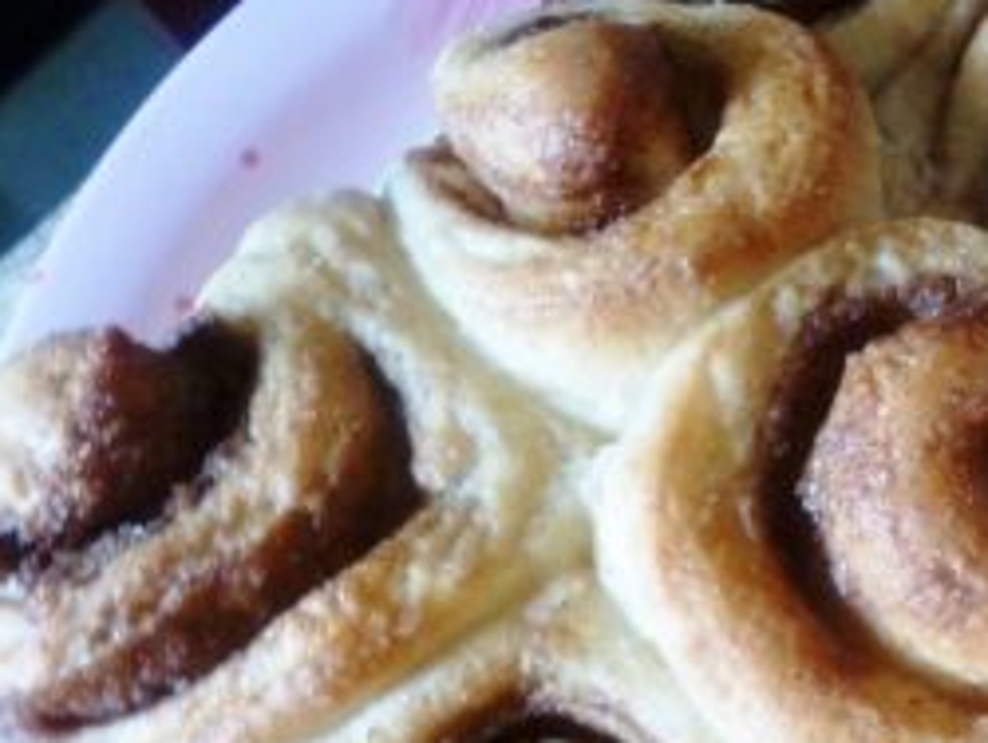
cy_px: 583
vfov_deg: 29.7
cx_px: 917
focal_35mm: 48
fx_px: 1371
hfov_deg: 36.7
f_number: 3.3
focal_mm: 4.3
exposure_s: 1/10
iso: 400
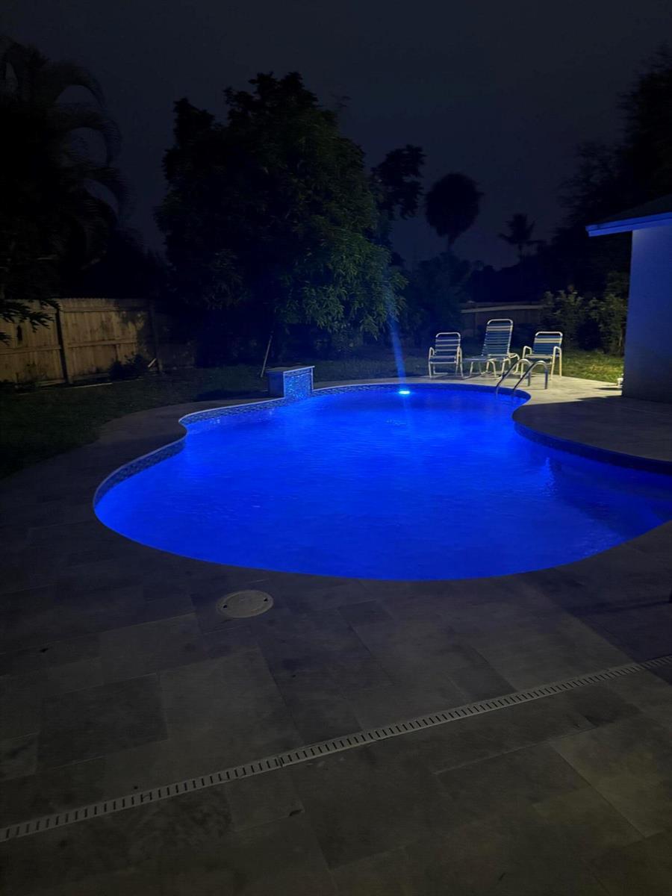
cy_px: 448
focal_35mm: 24
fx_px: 621
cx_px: 336
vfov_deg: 71.6
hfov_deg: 56.8
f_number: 1.78
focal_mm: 6.76
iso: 1000
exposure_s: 1/25
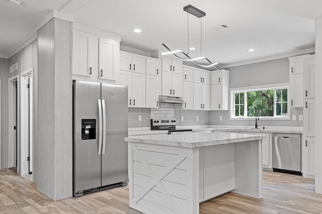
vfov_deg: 49.1
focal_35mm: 26
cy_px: 132
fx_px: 232
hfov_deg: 68.9
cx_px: 189
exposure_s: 1/30
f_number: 5
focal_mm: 21
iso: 1600
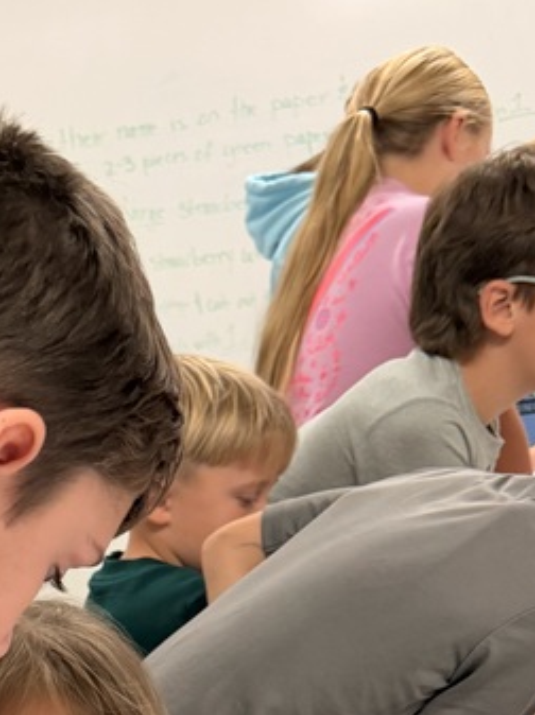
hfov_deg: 19.1
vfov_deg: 23.6
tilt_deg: -21.0
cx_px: -87
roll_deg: +6.3
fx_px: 1507
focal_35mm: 73
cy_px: 923
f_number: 1.78
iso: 200
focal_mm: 6.76
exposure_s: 1/120
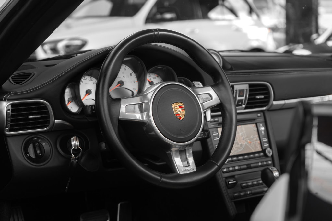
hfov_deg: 28.8
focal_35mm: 70
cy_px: 110
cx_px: 166
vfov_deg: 19.5
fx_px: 646
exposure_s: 1/40
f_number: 5.6
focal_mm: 70
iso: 320
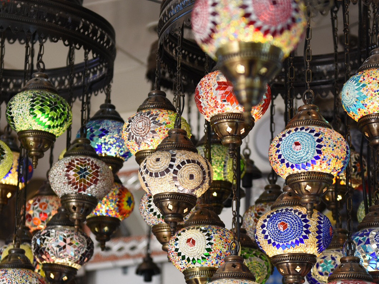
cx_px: 159
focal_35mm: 107
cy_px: 191
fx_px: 1171
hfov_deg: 18.4
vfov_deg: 13.8
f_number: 2.8
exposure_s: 1/80
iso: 200
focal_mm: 48
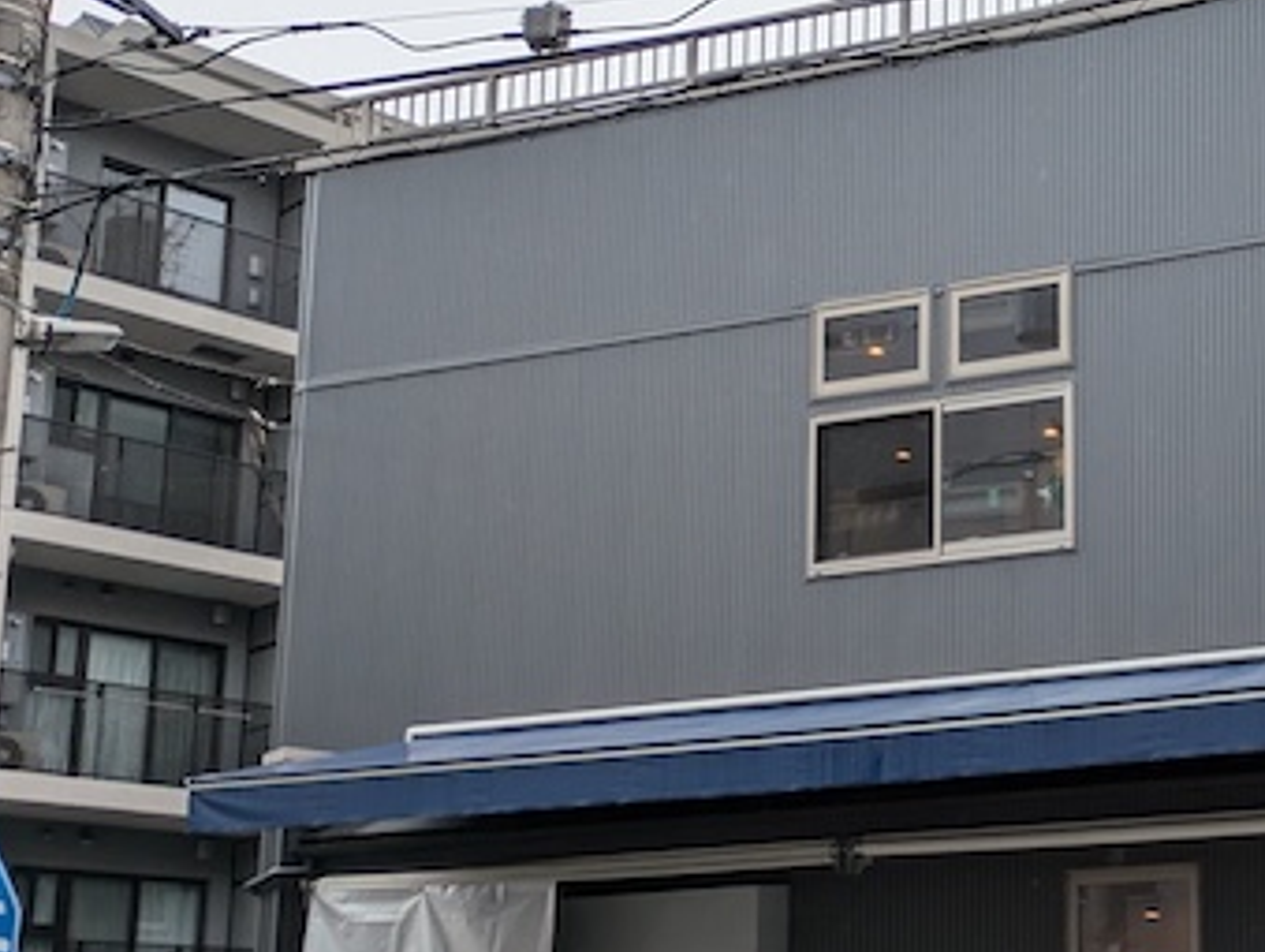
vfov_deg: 24.7
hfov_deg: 30.9
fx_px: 2158
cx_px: 1179
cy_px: 651
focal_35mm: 59
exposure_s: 1/1205
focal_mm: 5.43
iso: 44
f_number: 1.89
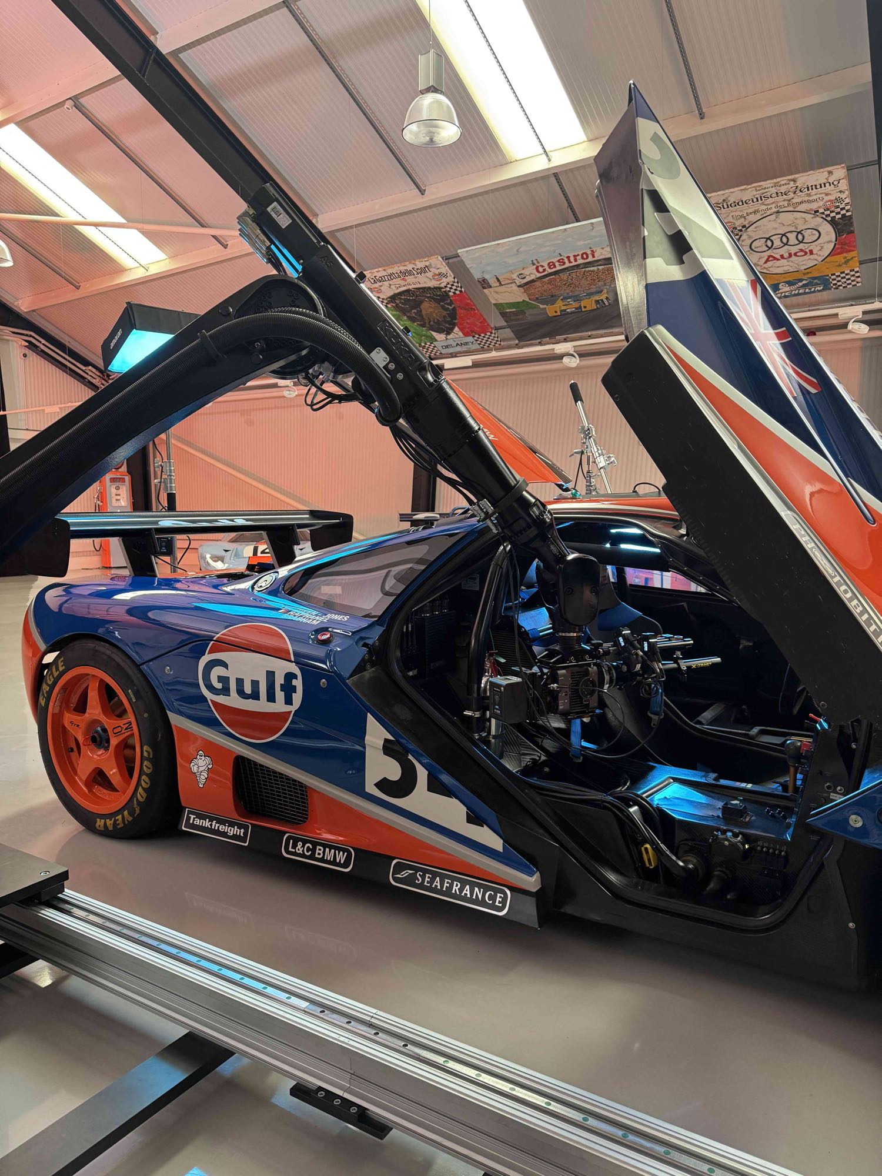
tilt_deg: -4.8
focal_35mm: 24
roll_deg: +0.8
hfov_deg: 56.8
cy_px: 588
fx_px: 815
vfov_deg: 71.6
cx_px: 441
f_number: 1.78
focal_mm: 6.76
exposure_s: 1/60
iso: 250
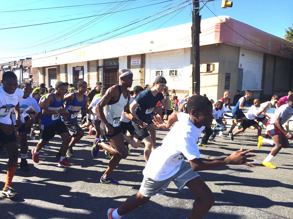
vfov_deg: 46.8
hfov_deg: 60.0
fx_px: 254
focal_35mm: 30
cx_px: 146
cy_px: 110
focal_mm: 4.12
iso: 32
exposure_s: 1/1642
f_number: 2.2
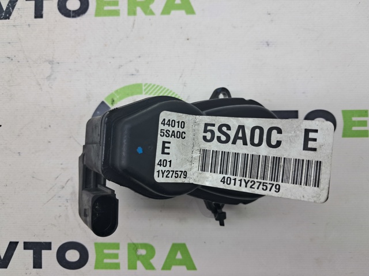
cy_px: 138
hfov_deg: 65.4
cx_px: 184
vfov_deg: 51.3
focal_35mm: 27
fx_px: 288
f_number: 1.8
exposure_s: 1/100
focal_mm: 4
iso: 50
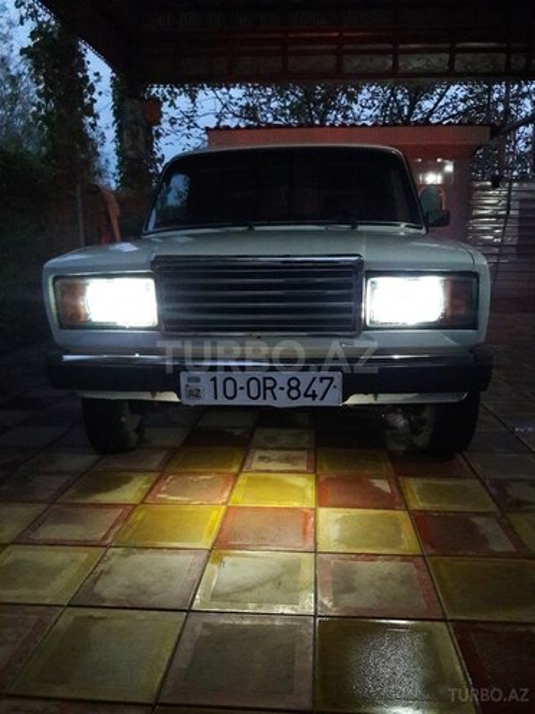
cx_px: 268
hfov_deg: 49.7
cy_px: 357
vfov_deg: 63.4
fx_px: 577
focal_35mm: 28
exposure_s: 1/17
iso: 800
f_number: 1.9
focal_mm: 3.7
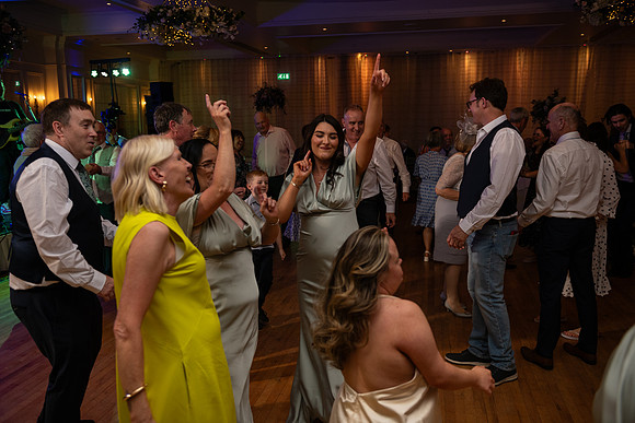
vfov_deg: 41.1
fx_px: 565
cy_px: 212
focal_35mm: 32
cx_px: 318
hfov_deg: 58.7
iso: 500
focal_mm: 32
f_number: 3.5
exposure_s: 1/160
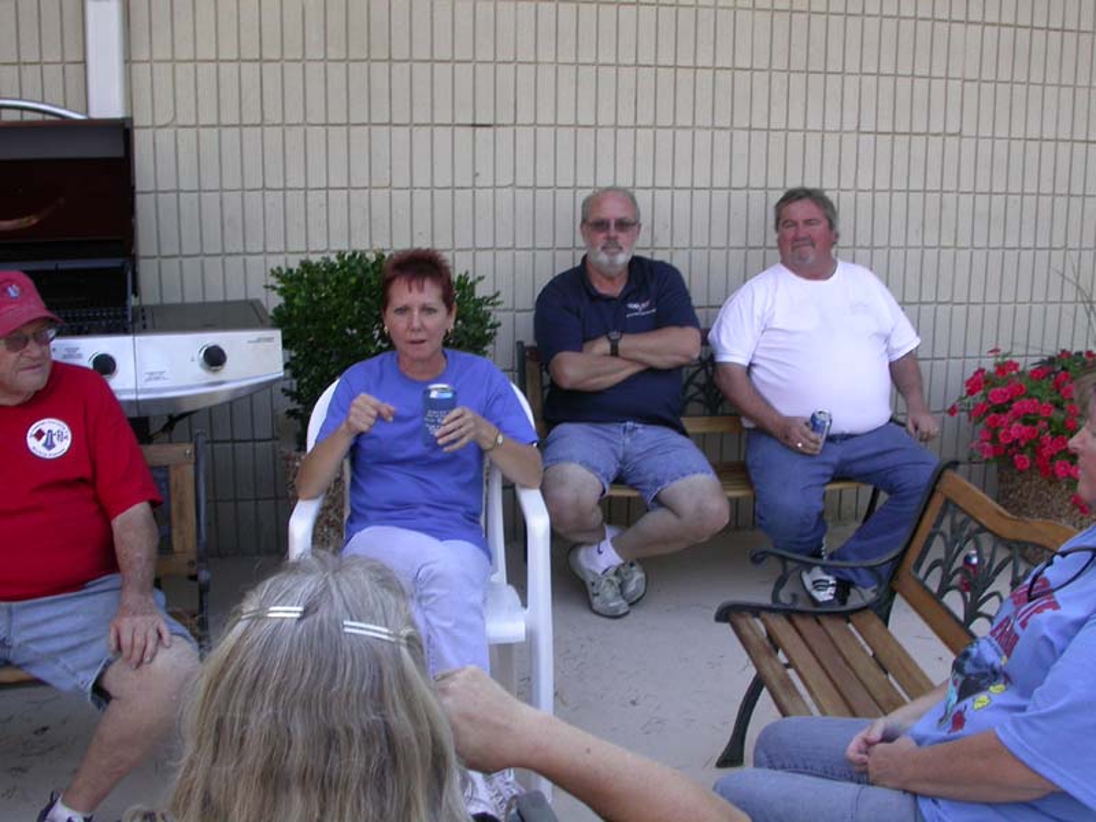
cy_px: 411
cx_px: 548
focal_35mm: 38
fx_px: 1203
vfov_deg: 37.7
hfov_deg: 49.0
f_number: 4.2
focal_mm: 7.85
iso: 100
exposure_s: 1/91.3
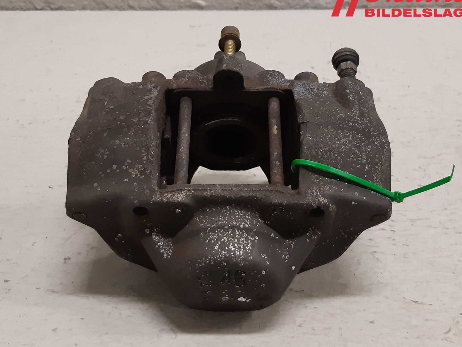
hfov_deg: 61.7
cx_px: 228
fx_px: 387
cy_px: 168
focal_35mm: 29
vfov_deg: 48.2
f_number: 1.7
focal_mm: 3.93
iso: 200
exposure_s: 1/60
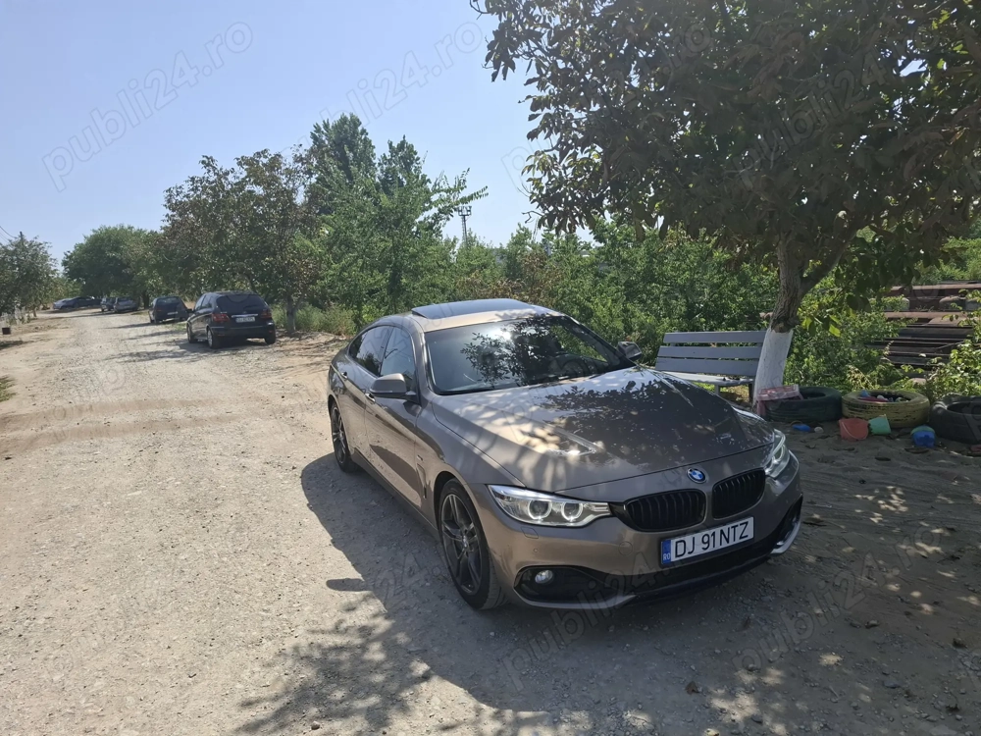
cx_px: 490
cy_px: 368
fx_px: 652
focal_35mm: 23
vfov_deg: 58.9
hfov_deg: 73.9
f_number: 1.8
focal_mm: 5.54
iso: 50
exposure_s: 1/2096
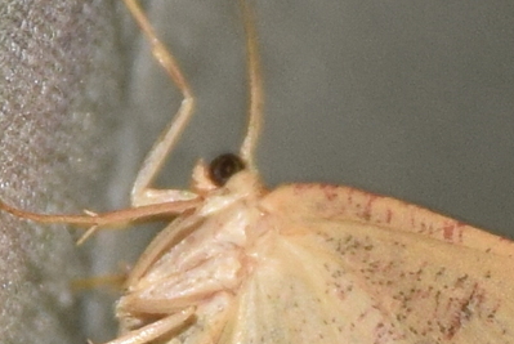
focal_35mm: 504
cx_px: 342
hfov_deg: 4.1
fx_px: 7204
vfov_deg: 2.7
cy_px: 390
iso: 400
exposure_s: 1/160
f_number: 10
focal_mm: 140
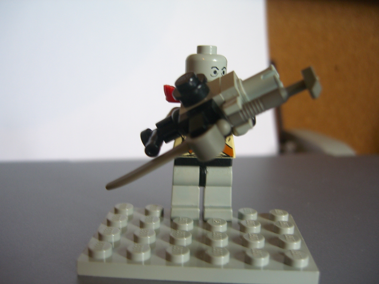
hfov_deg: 49.0
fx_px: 416
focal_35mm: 38
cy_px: 142
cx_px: 190
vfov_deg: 37.7
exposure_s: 1/20
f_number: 2.8
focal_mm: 7.9
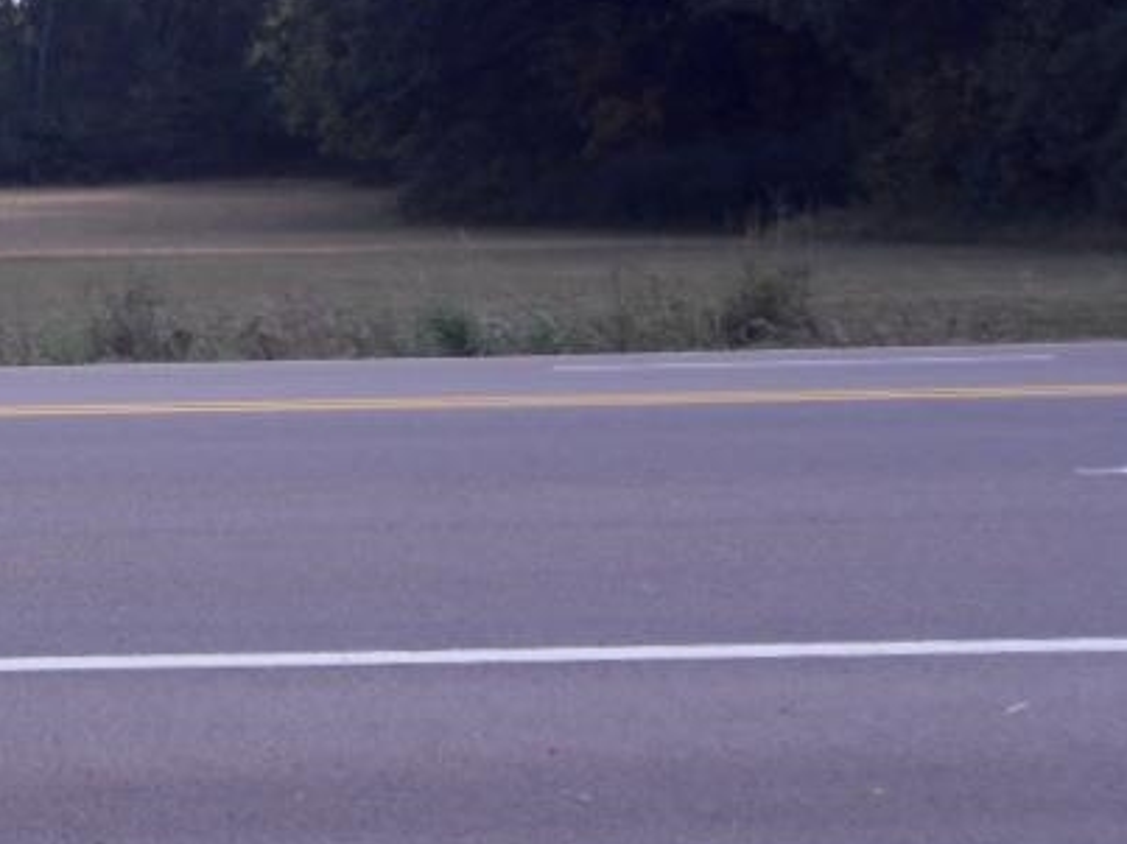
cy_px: 293
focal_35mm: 89
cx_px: -50
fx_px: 2897
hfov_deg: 21.1
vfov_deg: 16.6
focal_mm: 6.3
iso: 80
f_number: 8.2
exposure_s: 1/90
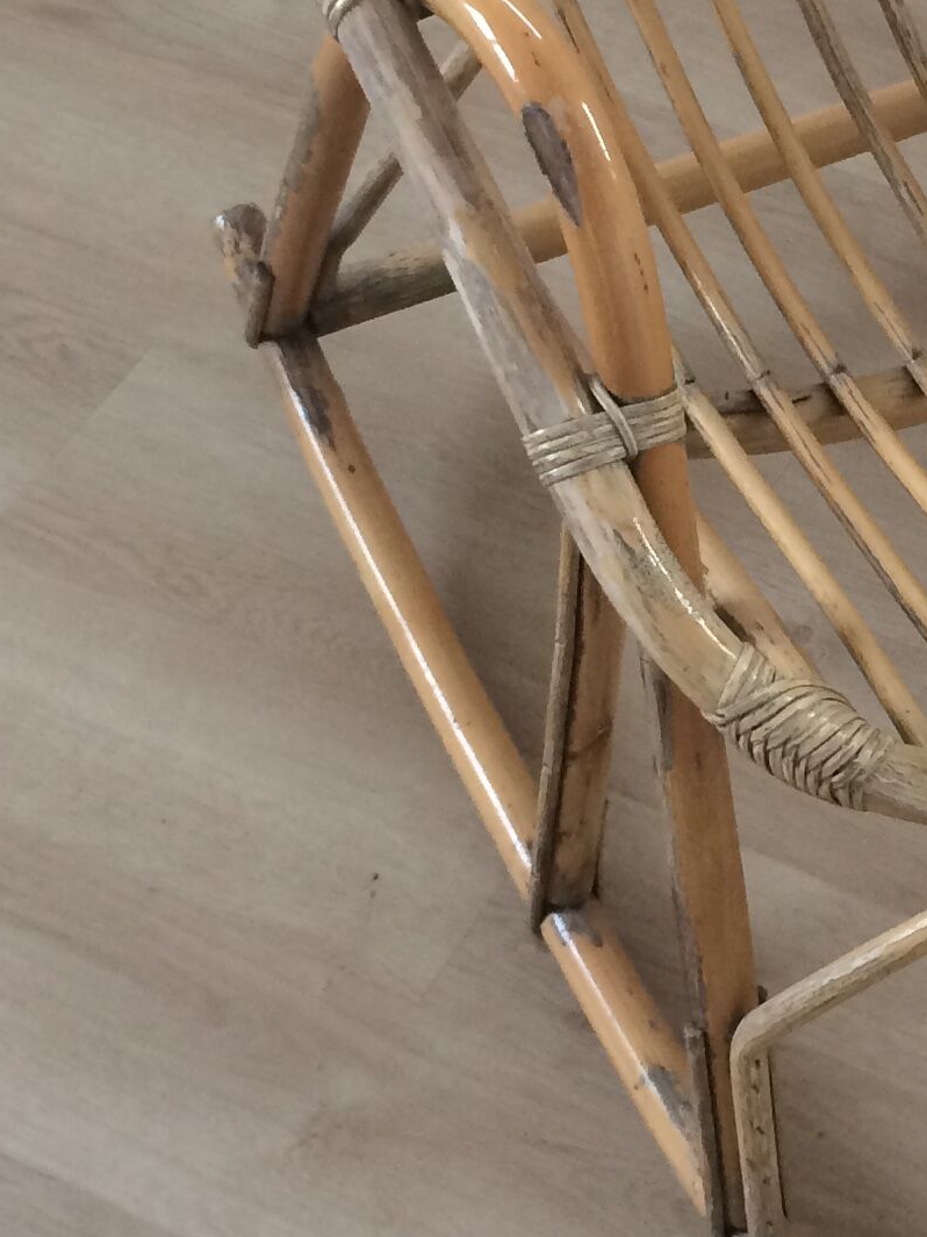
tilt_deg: -50.1
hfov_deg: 16.1
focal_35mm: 89
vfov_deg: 21.9
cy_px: 443
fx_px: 3178
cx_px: 1052
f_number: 2.2
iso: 50
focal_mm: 4.15
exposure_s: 1/33
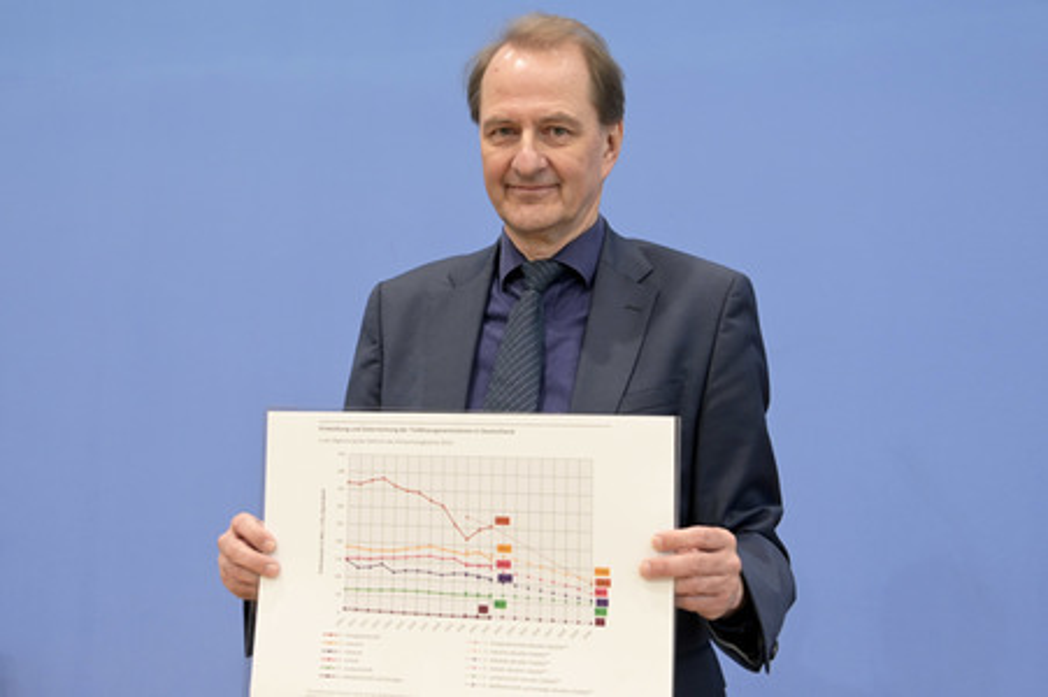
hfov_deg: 44.5
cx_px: 524
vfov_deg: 30.5
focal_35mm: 44
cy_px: 348
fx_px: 1280
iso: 4000
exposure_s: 1/400
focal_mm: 44
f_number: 5
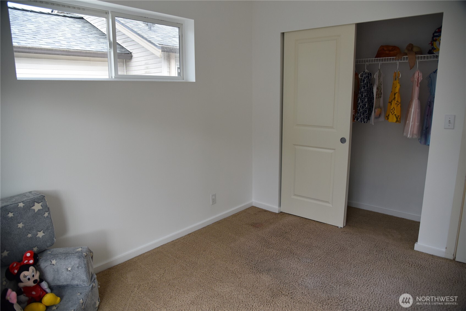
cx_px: 233
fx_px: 311
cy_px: 156
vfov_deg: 53.2
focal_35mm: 24
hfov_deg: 73.7
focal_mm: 24
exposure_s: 1/60
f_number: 4
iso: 900
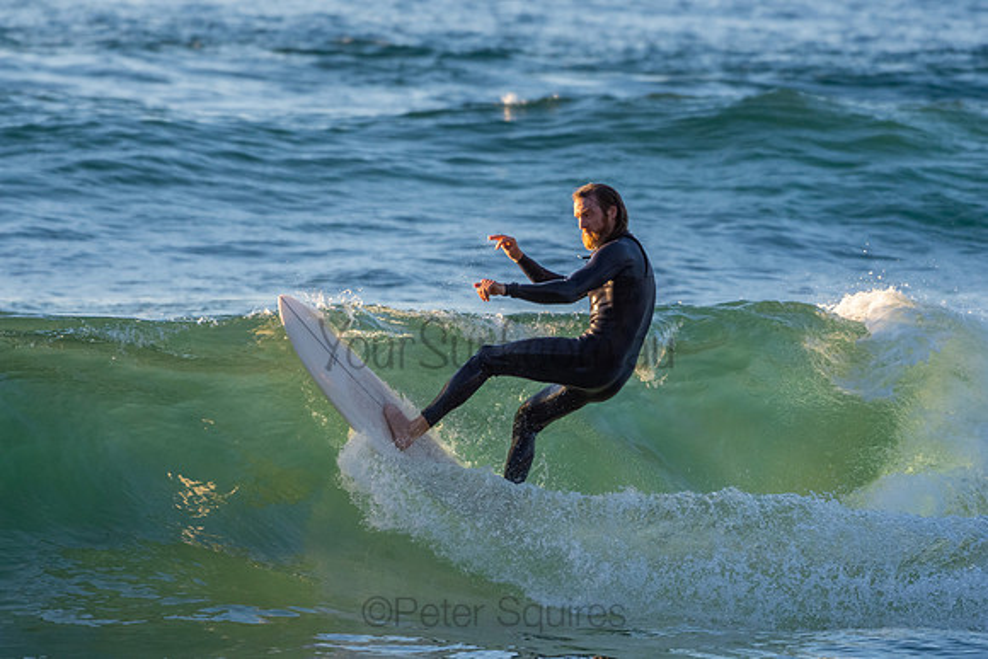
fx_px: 13588
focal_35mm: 495
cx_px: 494
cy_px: 330
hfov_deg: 4.2
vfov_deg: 2.8
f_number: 5.6
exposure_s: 1/1250
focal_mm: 330
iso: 1000
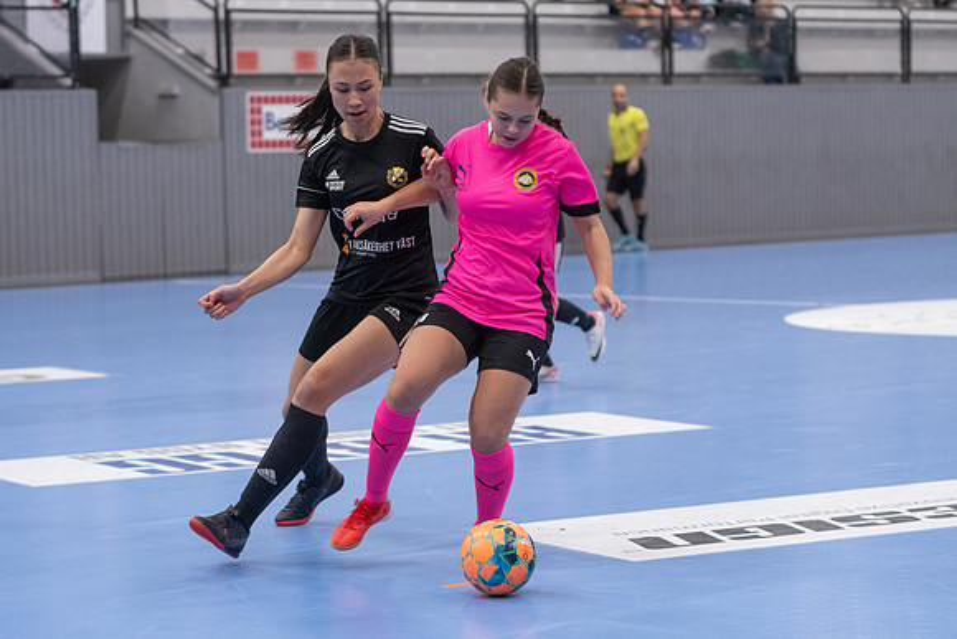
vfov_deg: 13.0
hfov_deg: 19.5
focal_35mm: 105
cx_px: 478
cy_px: 320
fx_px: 2792
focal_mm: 70
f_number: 3.2
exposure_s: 1/500
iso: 6400
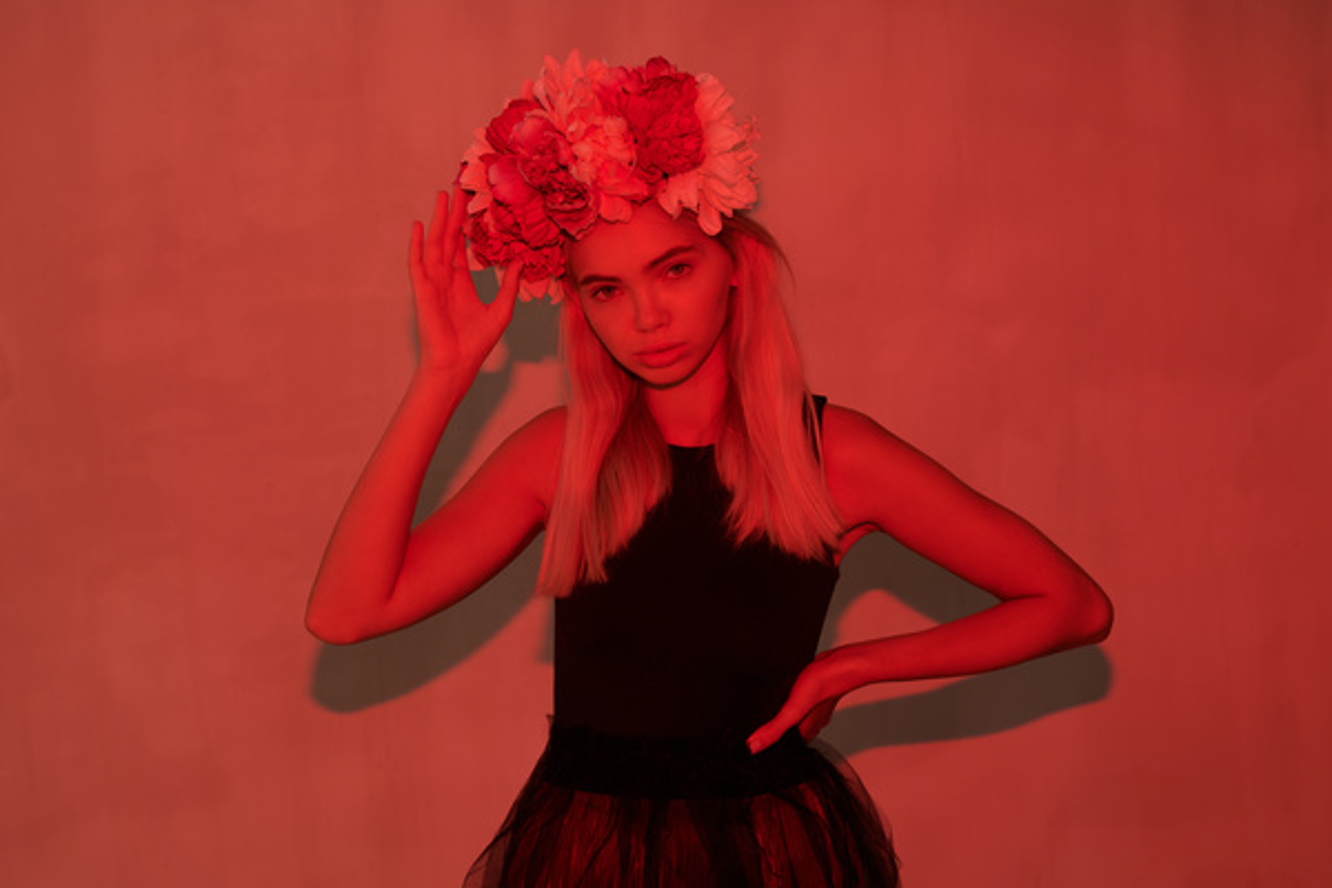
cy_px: 444
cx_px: 666
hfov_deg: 39.6
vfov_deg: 27.0
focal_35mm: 50
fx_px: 1850
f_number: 5.6
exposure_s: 1/160
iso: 100
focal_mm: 50
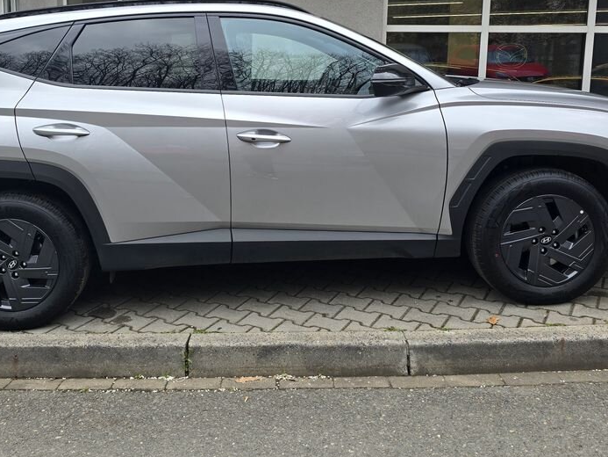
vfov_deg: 40.9
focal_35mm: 34
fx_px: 597
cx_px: 257
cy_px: 129
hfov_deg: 53.7
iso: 32
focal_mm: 6.3
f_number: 1.7
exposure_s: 1/180
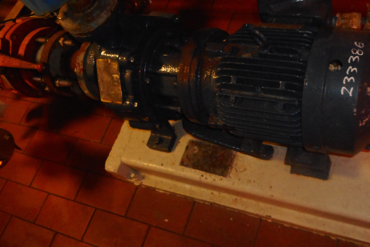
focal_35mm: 35
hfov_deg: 53.4
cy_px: 97
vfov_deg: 37.7
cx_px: 246
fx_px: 360
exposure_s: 1/25
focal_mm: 4.5
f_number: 3.7
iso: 400
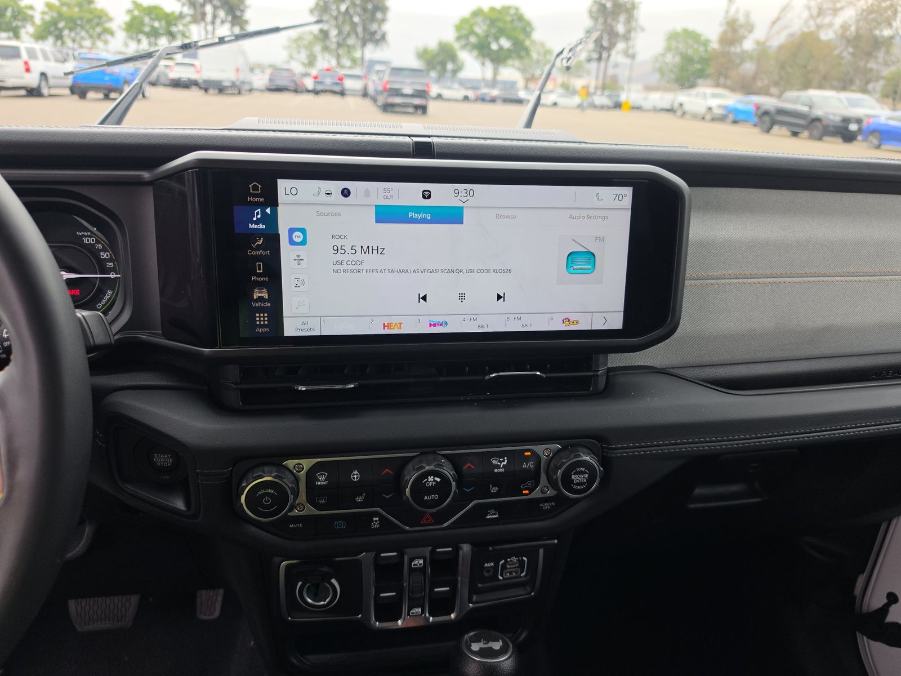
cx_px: 450
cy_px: 338
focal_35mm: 23
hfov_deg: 73.9
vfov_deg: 58.9
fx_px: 599
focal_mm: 6.5
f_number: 1.4
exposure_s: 1/205
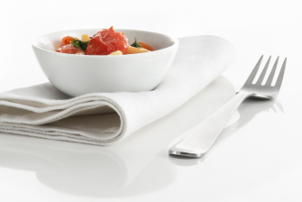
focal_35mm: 91
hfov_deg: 22.3
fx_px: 764
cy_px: 92
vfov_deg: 15.1
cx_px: 119
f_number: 18
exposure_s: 1/125
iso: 100
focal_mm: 48
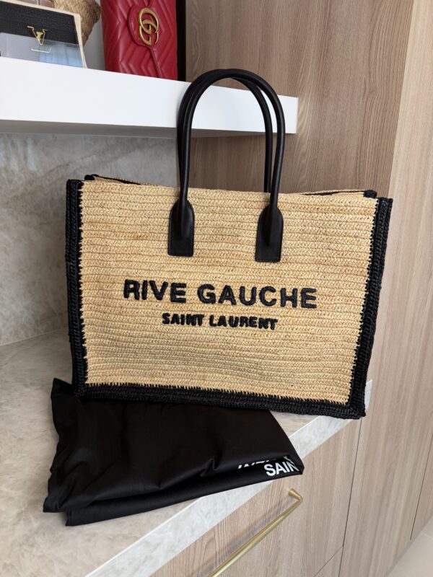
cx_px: 216
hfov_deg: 56.8
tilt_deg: -17.5
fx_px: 400
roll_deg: -0.2
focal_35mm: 24
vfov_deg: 71.6
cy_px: 288
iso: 64
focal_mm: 6.76
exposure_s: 1/120
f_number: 1.78
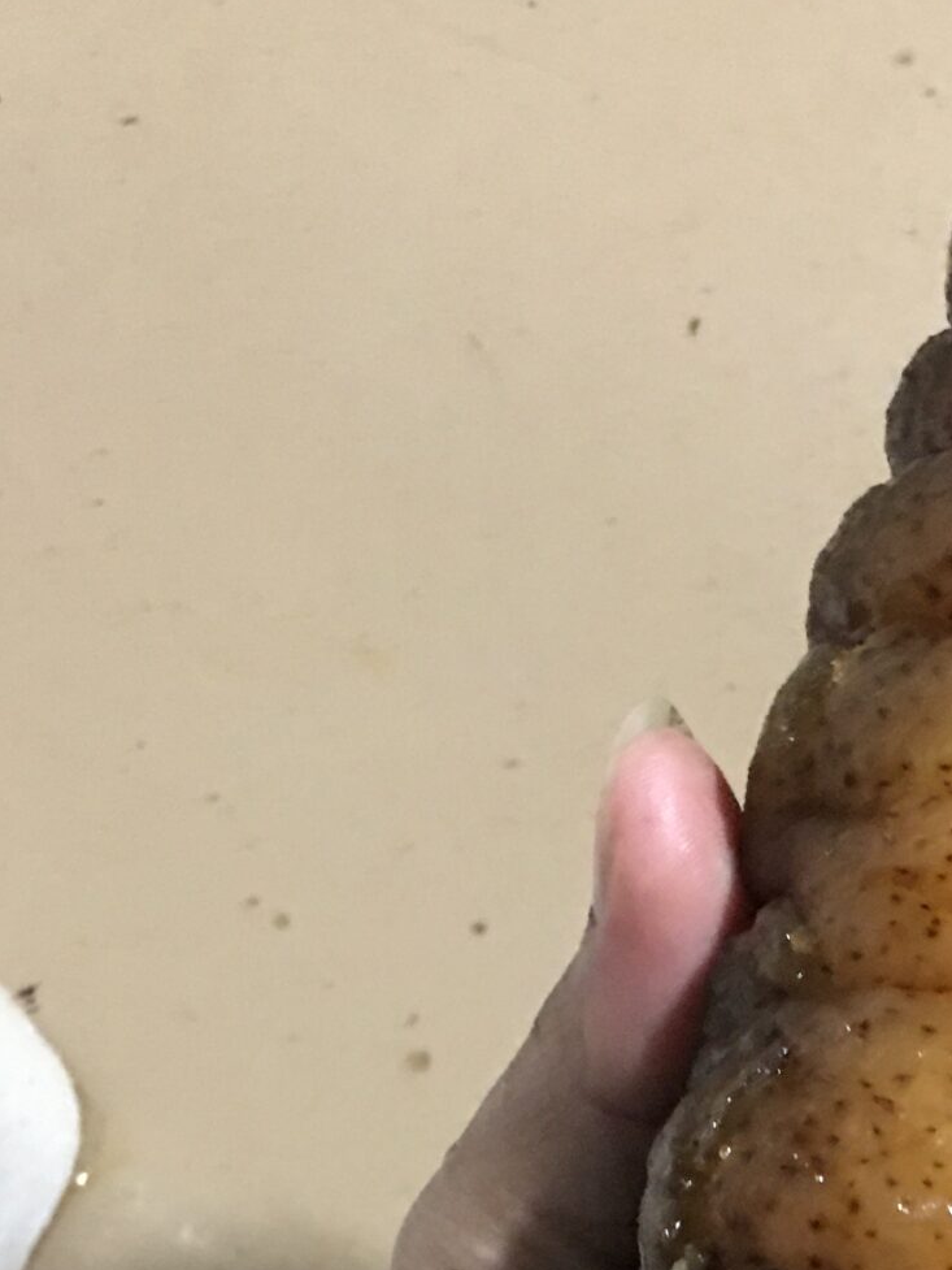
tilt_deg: -75.8
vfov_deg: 23.6
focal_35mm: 76
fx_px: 2786
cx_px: 1142
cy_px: 1484
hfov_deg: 18.4
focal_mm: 4.15
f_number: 2.2
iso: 125
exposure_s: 1/8
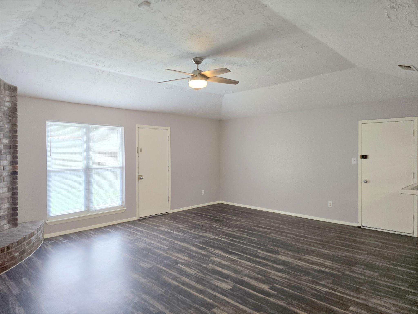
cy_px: 157
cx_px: 209
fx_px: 278
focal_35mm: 23
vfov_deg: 58.9
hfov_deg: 73.9
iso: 200
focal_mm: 6.3
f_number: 1.7
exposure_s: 1/120
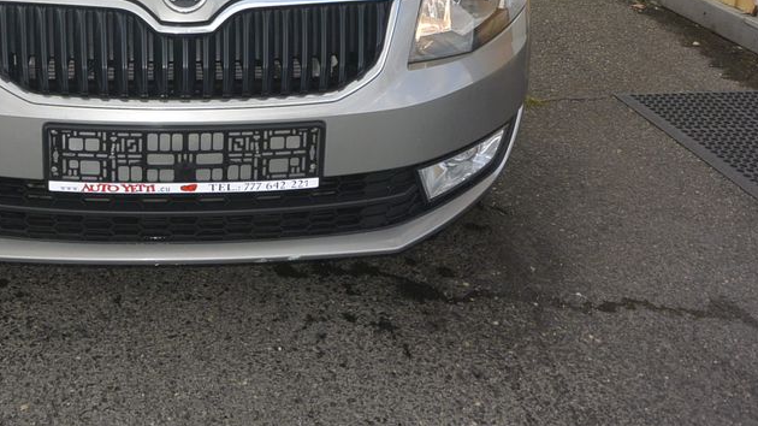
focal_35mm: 46
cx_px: 184
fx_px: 924
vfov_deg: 24.9
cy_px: 20
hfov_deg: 43.1
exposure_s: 1/250
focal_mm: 10
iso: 160
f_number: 4.5
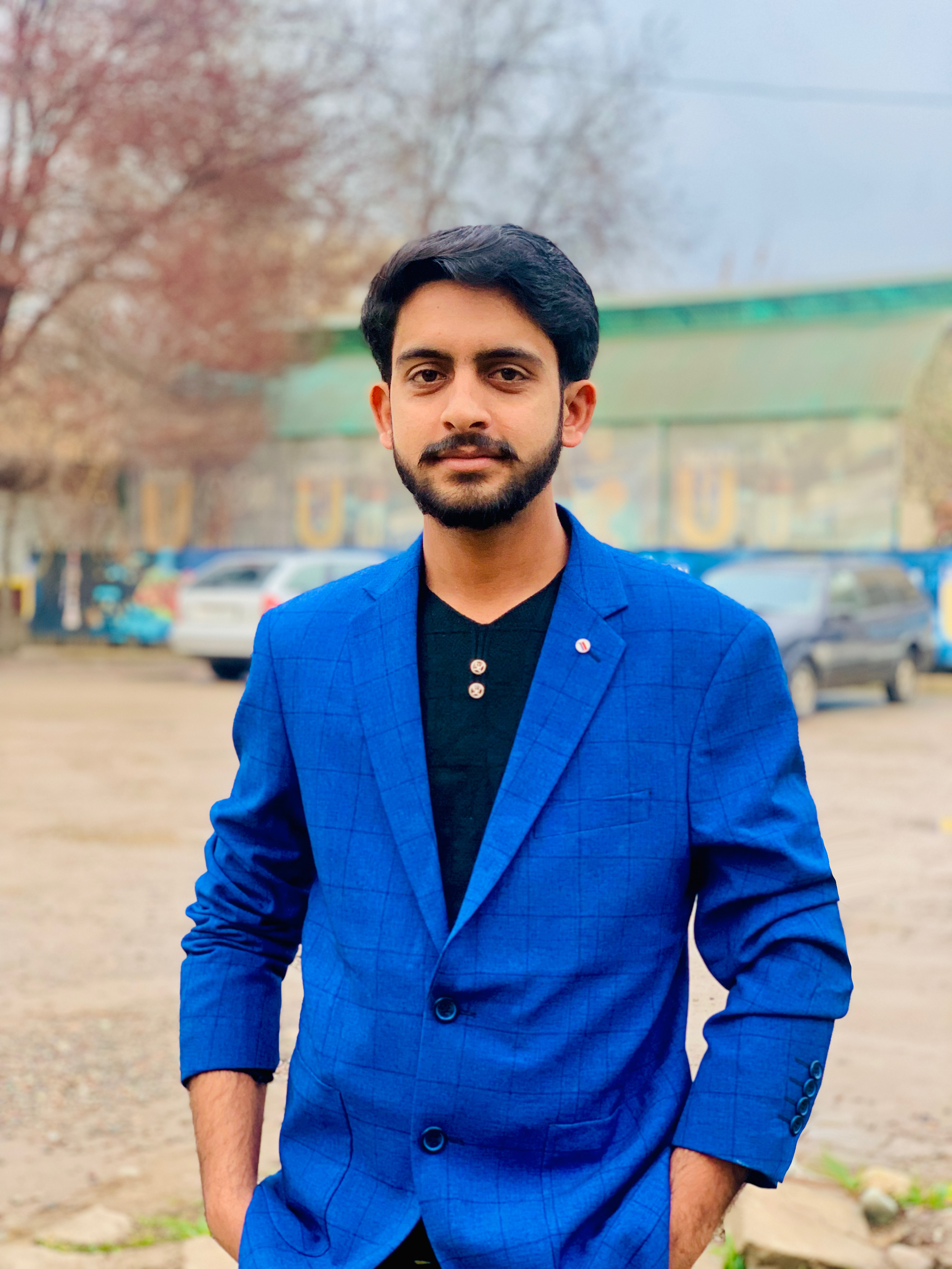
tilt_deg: -0.4
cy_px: 634
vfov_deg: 36.8
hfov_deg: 28.0
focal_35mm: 52
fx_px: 1907
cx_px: 476
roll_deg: -0.8
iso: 125
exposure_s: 1/91
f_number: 2.4
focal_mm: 6
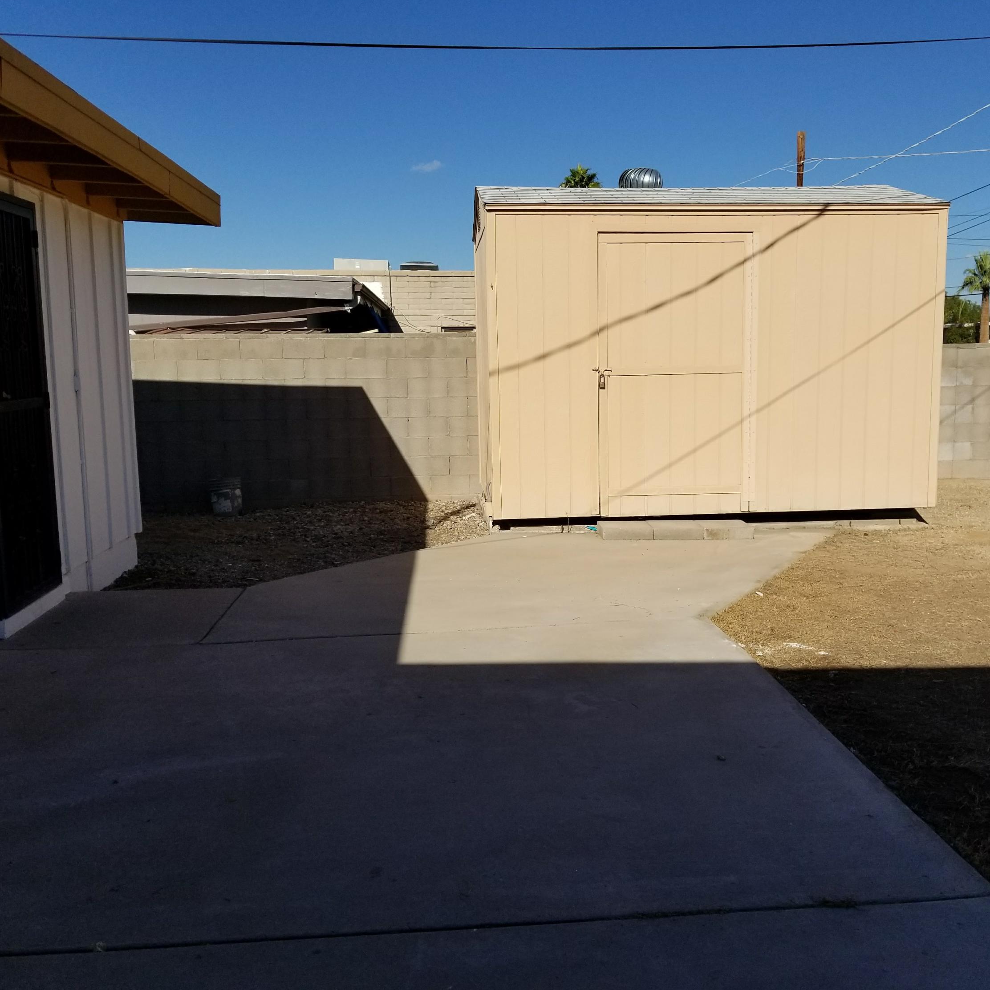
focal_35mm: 31
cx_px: 547
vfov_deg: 52.5
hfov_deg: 52.4
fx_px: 1003
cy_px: 494
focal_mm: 4.25
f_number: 1.7
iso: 50
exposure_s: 1/5616
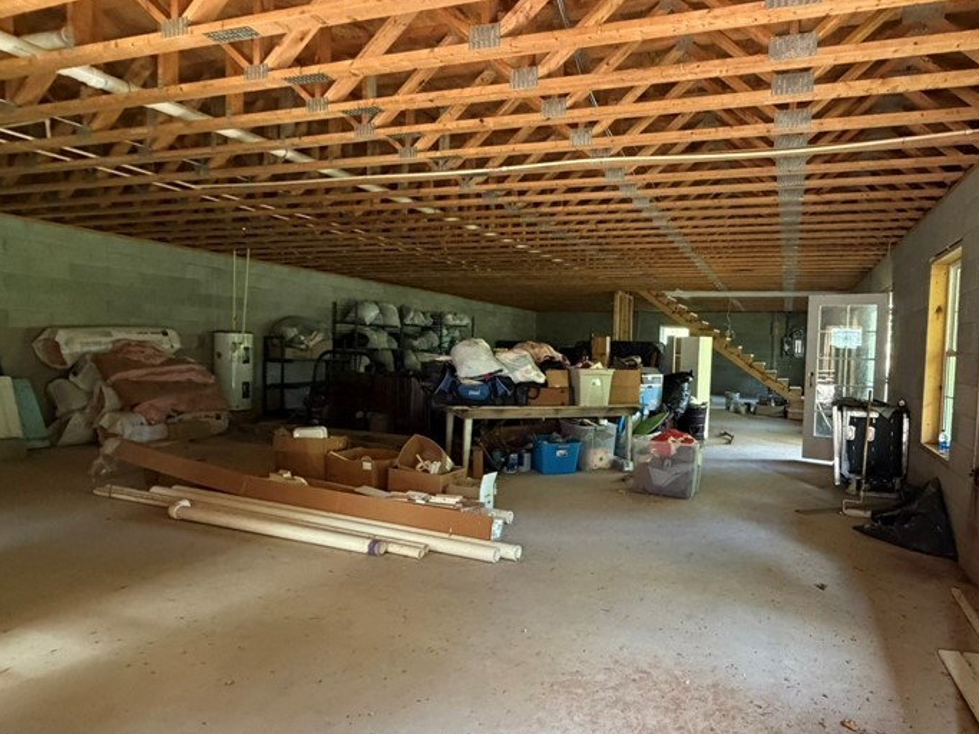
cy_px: 384
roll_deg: -1.2
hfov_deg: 77.6
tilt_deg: -3.5
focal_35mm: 21
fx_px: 594
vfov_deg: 63.4
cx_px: 609
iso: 500
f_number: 2.2
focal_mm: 2.22
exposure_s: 1/60
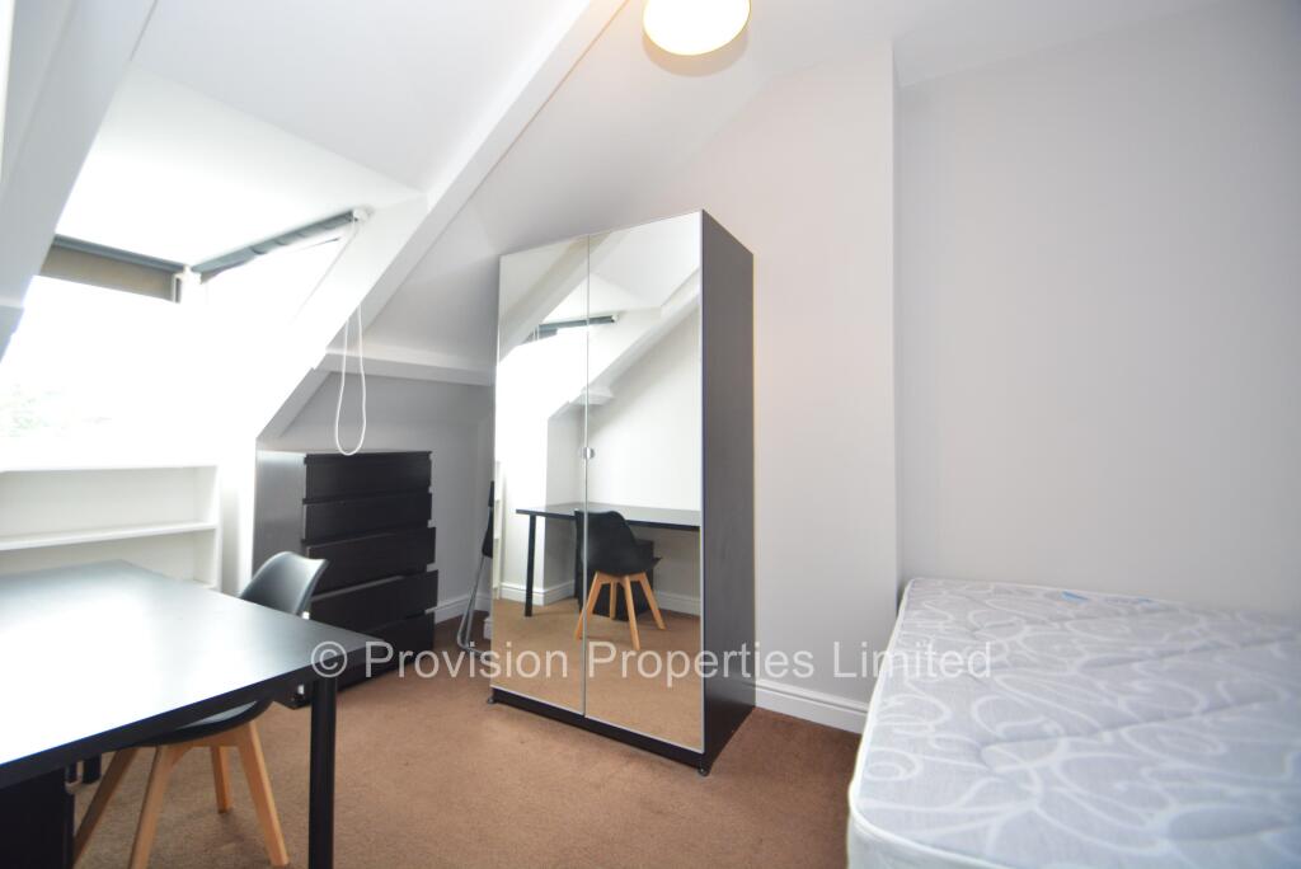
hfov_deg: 100.4
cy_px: 434
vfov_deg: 77.4
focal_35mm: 15
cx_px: 650
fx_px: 542
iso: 800
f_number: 4
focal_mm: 10
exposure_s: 1/60
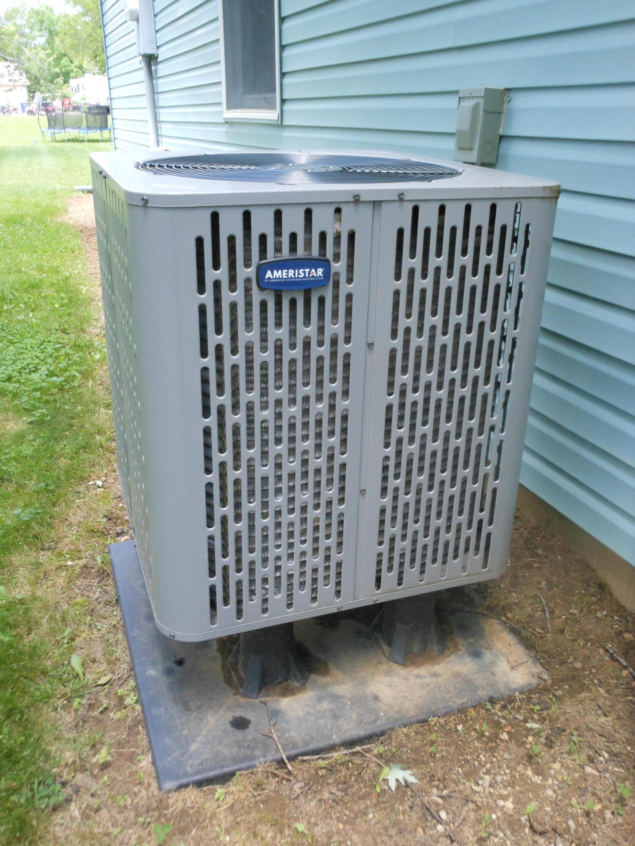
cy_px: 423
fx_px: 807
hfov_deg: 42.9
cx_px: 318
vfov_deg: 55.4
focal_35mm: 33
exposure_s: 1/125
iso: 320
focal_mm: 5.9
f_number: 4
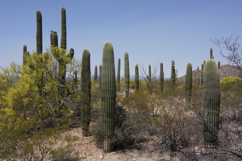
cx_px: 121
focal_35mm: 31
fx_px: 208
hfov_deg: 60.3
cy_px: 80
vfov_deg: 42.3
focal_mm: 31
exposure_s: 1/80
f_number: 20
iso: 100
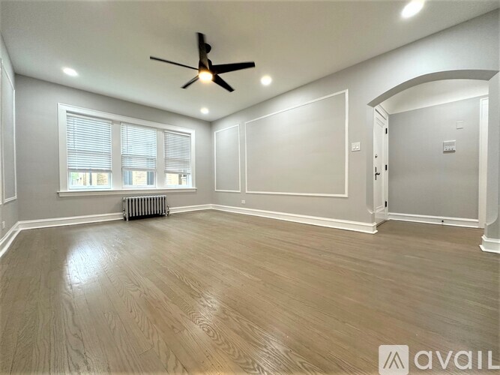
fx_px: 202
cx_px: 250
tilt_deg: -1.8
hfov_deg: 102.1
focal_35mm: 14
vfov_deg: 85.7
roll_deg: +0.4
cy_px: 188
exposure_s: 1/120
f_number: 2.2
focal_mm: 2.22
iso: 200
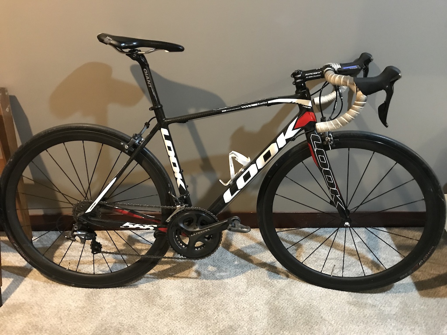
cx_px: 224
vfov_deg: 49.7
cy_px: 168
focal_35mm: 28
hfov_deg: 63.4
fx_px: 362
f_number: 1.8
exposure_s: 1/5
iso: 100
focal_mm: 3.99
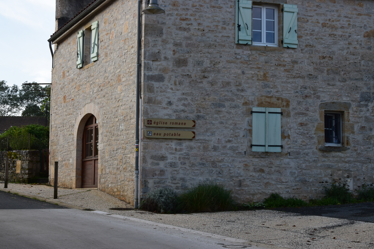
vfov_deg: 20.2
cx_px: 187
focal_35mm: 68
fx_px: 701
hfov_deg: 29.9
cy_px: 124
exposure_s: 1/200
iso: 400
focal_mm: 45
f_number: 10
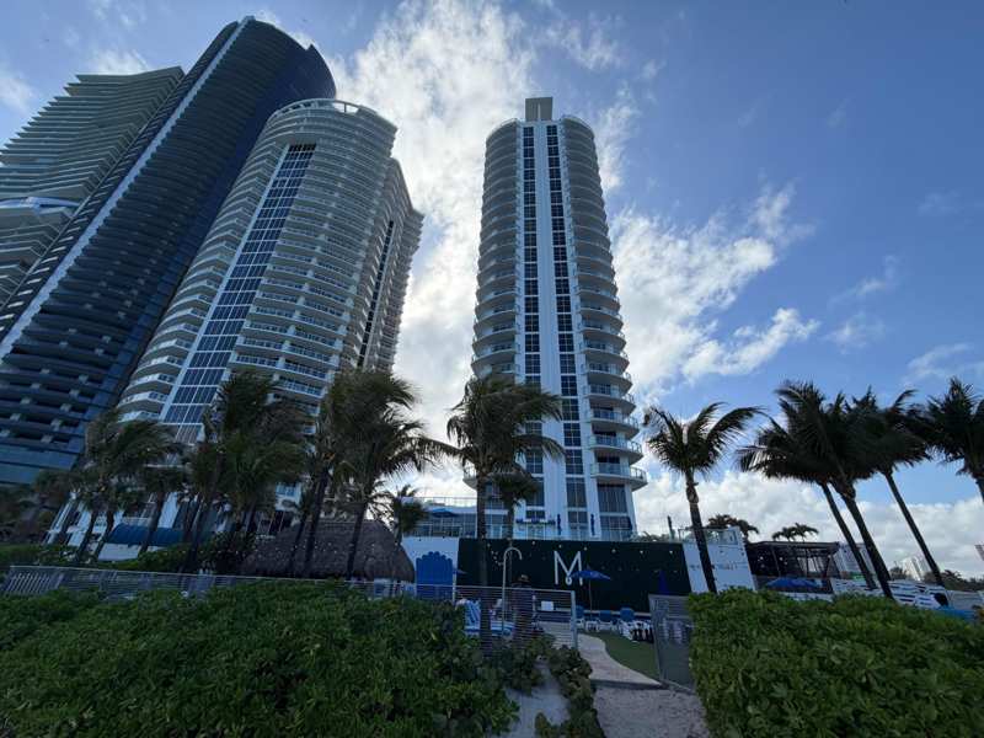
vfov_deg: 85.7
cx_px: 492
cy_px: 369
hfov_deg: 102.1
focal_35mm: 14
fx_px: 398
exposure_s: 1/1235
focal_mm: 2.22
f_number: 2.2
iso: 32
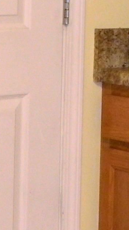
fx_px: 1096
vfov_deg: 11.8
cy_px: -12
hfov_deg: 6.5
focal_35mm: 180
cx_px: 271
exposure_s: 1/10
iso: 400
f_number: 3.3
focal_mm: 6.2
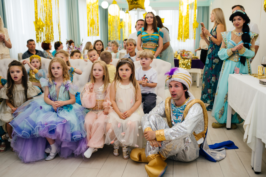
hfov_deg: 54.1
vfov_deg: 37.6
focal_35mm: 35
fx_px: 261
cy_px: 88
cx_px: 134
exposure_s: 1/100
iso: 500
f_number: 2.2
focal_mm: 35
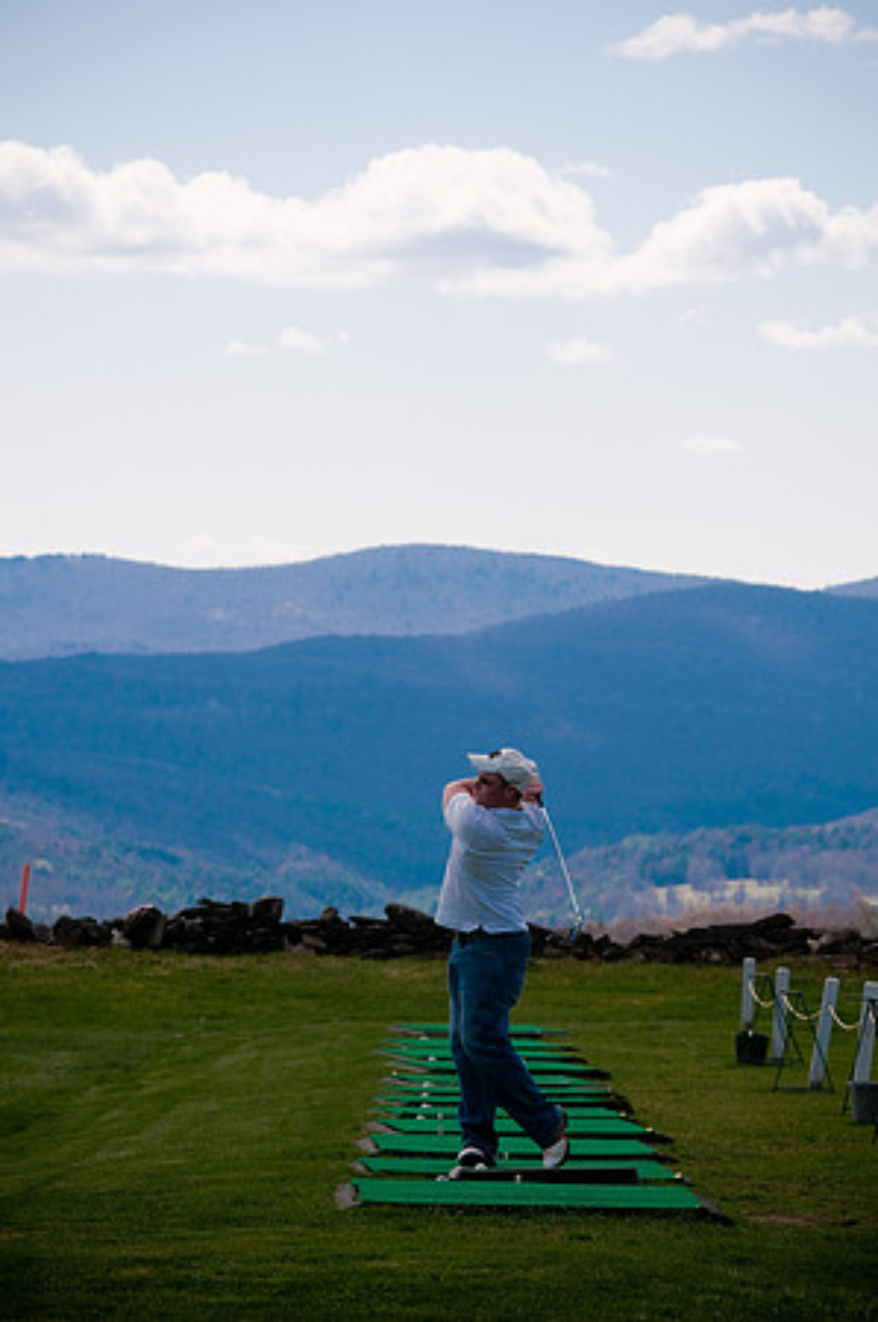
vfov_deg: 11.4
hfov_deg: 7.6
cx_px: 439
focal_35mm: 180
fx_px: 6600
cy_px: 661
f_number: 7.1
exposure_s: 1/500
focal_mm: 120
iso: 100
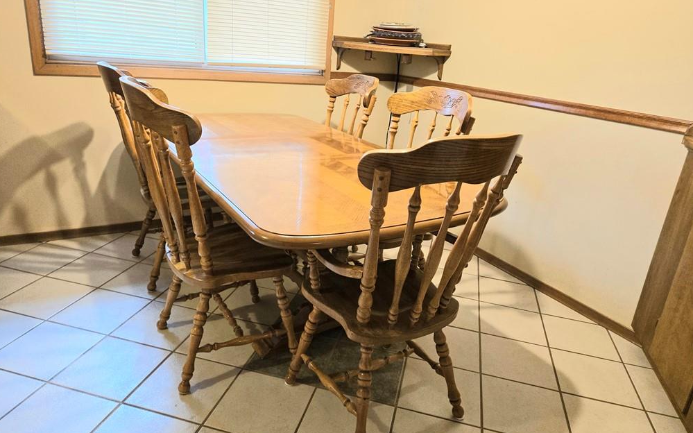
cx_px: 346
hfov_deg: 72.6
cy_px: 209
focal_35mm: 25
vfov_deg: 49.3
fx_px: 472
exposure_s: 1/120
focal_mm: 5.4
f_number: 1.8
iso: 320
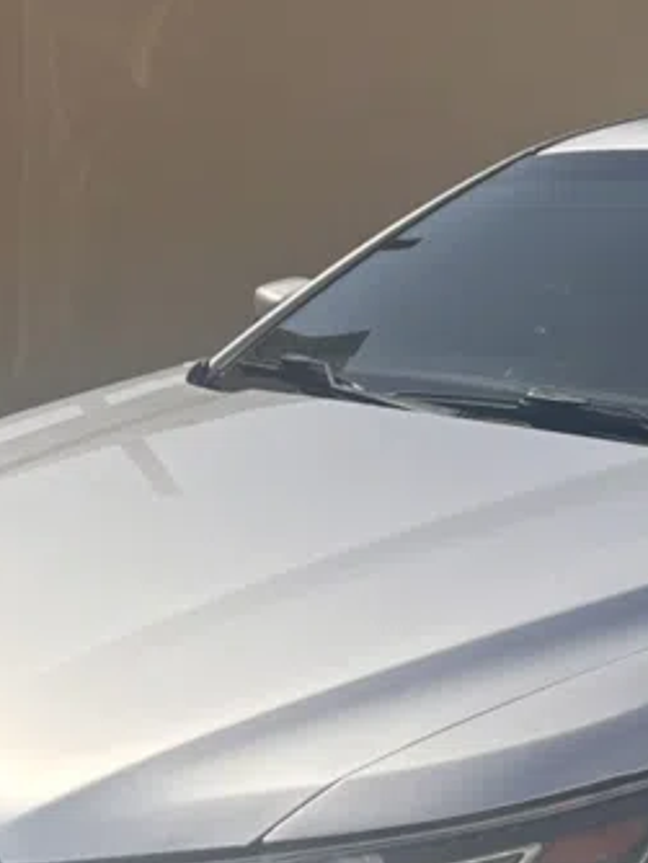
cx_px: 617
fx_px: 2443
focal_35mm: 98
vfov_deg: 20.0
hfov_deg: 14.9
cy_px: 353
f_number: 1.78
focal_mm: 6.86
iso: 80
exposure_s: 1/3861
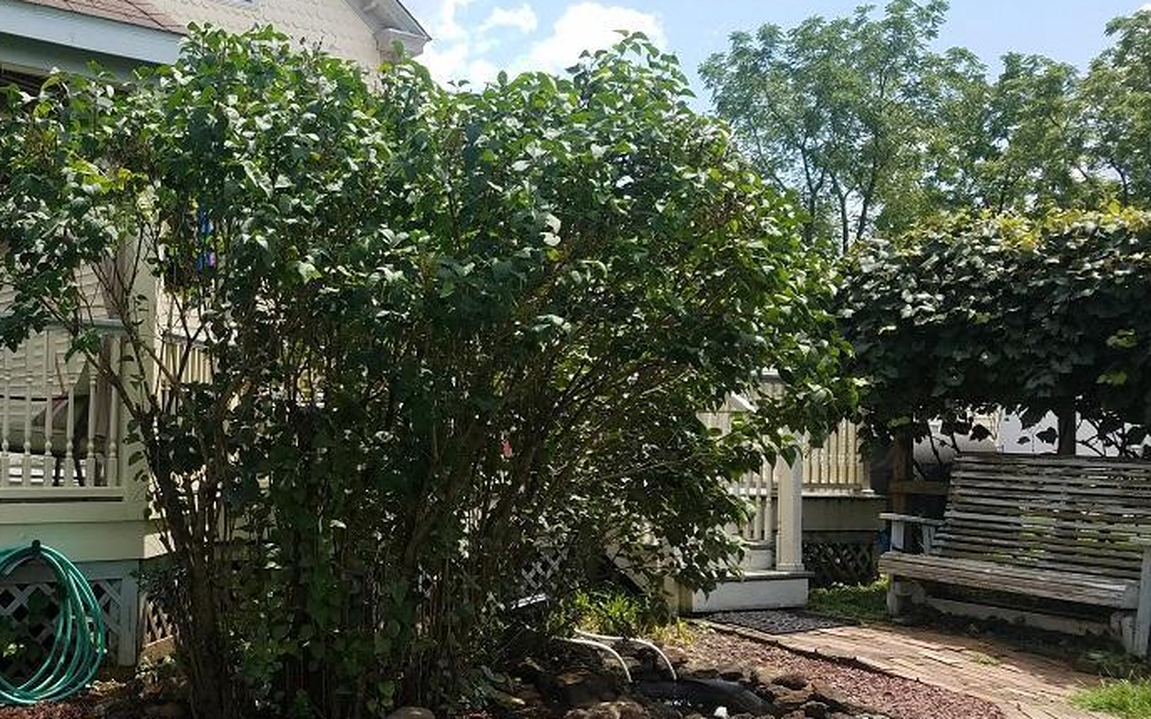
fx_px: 1286
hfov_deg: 46.6
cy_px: 381
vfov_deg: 31.2
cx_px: 296
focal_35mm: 41
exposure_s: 1/1600
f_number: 1.7
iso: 50
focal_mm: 4.2
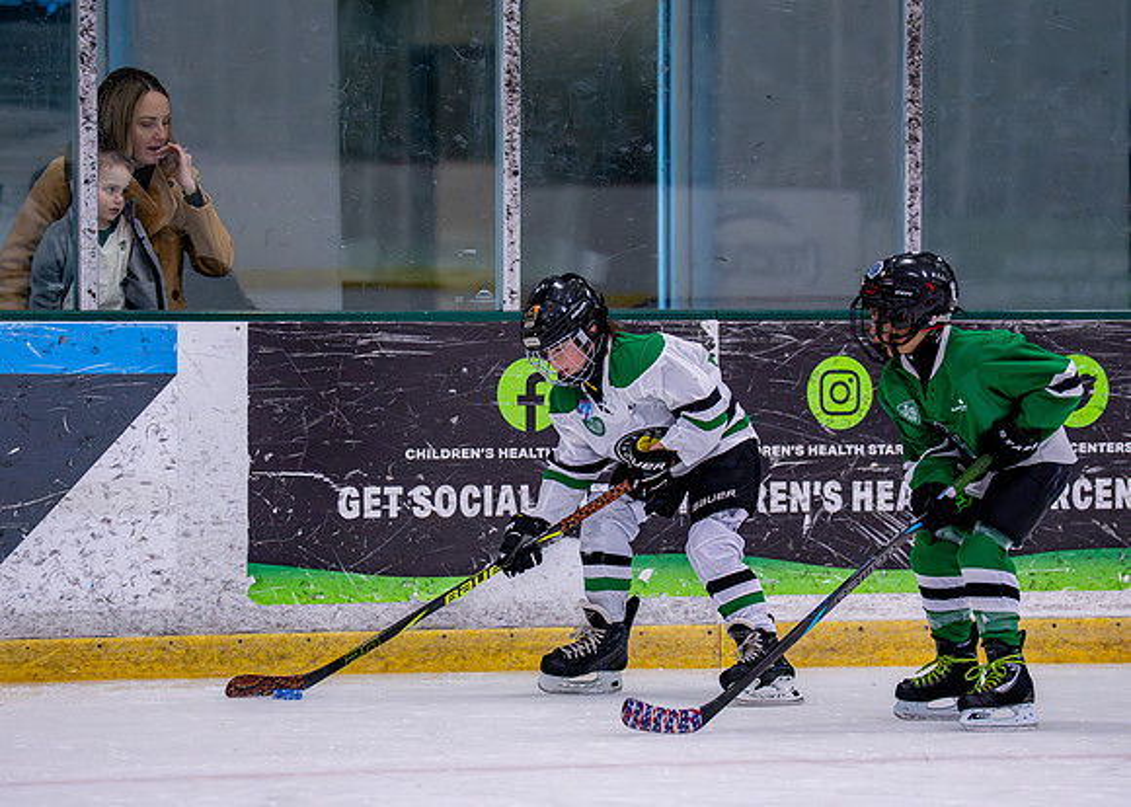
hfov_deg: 7.2
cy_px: 448
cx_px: 597
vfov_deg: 5.1
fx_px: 9003
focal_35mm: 280
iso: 2500
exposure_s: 1/1250
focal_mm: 200
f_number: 2.8
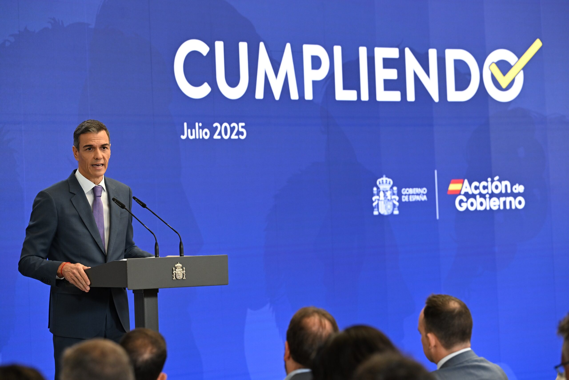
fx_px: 1976
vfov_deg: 11.0
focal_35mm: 125
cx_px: 284
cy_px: 190
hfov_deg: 16.4
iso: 1600
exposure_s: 1/200
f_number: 4.5
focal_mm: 125
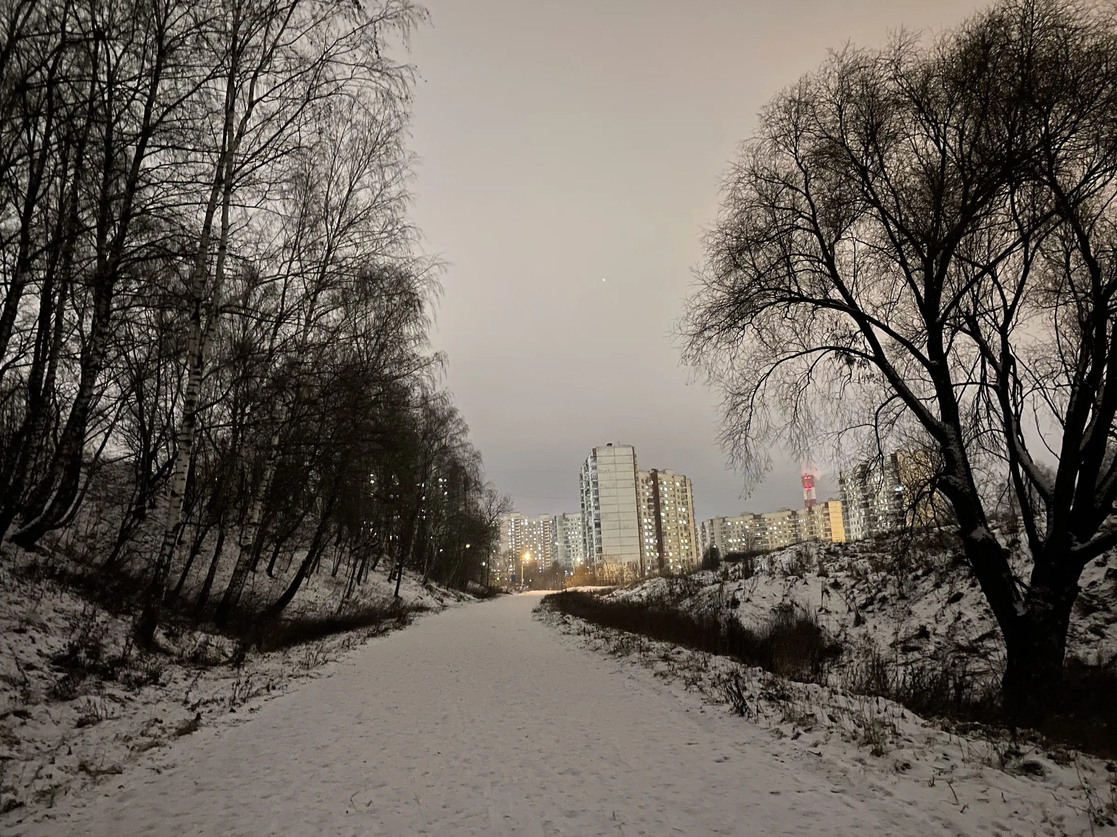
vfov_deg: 53.1
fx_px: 839
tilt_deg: +11.9
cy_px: 418
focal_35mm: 26
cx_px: 558
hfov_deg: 67.3
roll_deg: +3.4
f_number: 1.6
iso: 640
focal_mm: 4.2
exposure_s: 1/7
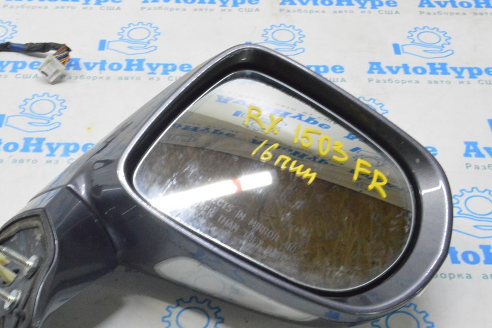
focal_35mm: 60
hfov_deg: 33.3
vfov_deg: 22.6
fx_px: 820
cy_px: 196
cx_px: 187
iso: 6400
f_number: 20
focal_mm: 32
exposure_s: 1/15
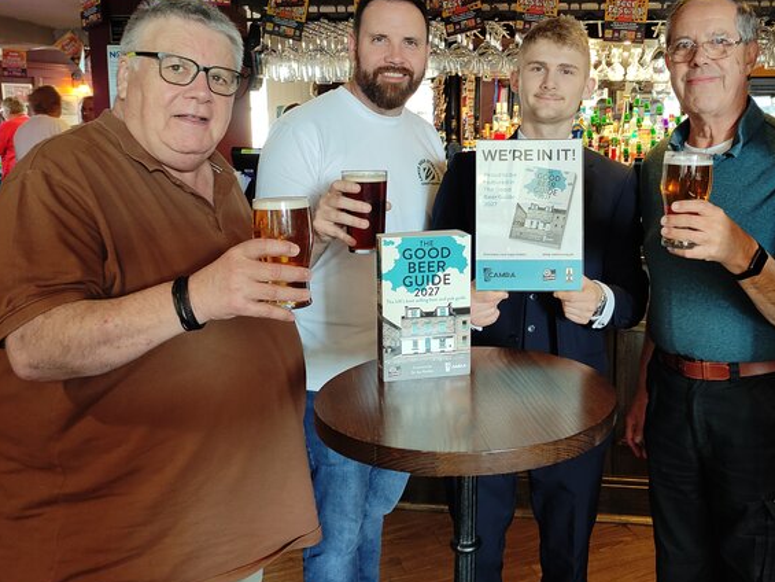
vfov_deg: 41.6
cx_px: 523
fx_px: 761
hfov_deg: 52.8
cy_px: 229
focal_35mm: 34
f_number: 1.89
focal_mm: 5.43
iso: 436
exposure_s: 1/33
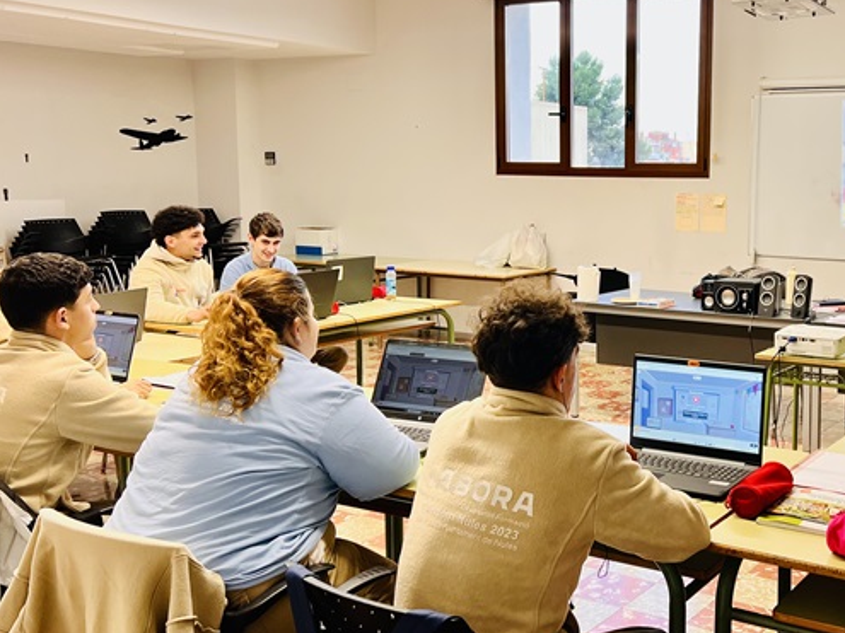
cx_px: 649
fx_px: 1025
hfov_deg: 43.2
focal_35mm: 42
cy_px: 285
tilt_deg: -6.3
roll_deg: -0.2
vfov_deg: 34.3
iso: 80
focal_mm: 5.7
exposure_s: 1/60
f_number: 1.5
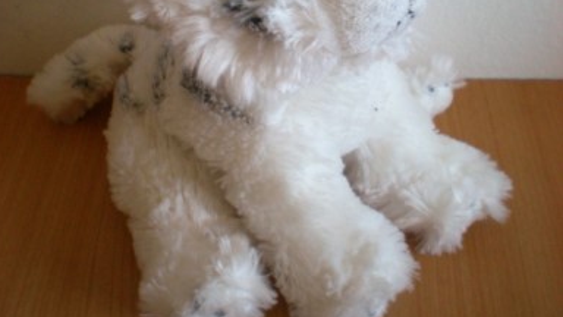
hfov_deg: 37.2
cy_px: 47
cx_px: 280
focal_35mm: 56
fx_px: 836
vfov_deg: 21.1
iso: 200
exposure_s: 1/43.2
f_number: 3.1
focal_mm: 6.3
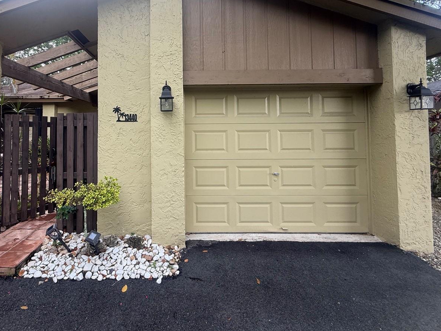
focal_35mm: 19
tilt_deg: +2.6
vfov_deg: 67.6
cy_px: 123
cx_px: 178
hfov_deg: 83.7
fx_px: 242
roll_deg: +0.9
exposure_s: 1/99
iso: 64
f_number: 2.2
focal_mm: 2.22
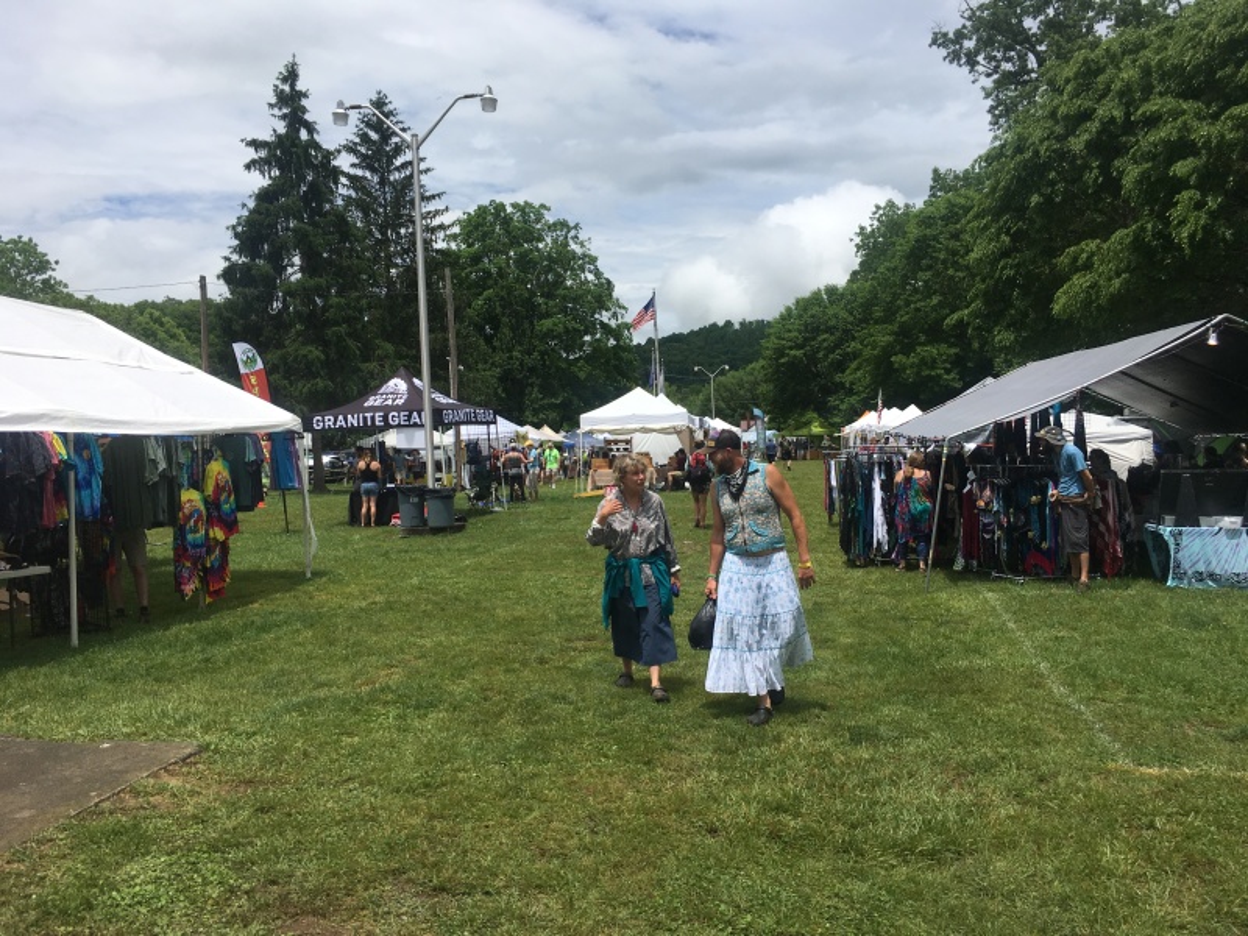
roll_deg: +3.7
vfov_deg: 48.2
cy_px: 468
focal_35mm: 29
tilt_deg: -3.1
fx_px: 1046
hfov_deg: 61.7
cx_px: 624
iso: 25
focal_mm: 4.15
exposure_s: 1/2959
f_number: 2.2
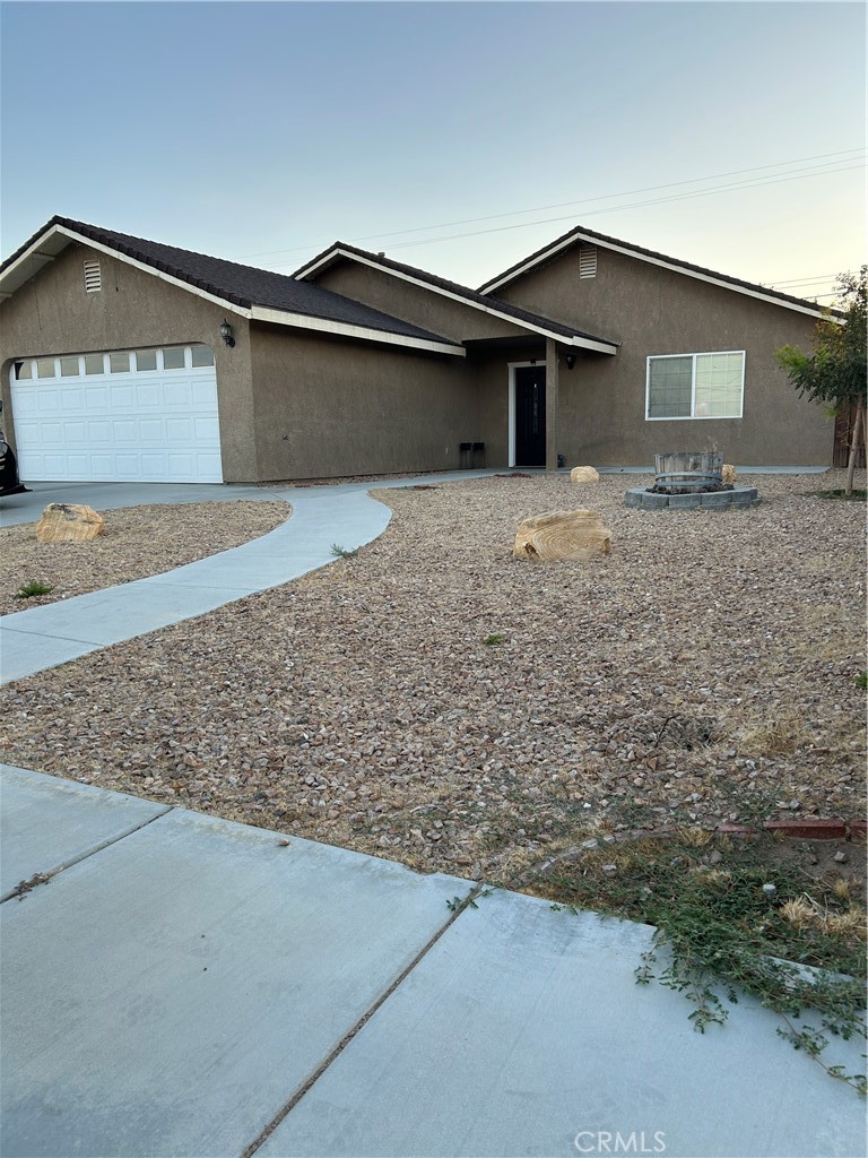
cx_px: 434
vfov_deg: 67.3
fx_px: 869
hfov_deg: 53.1
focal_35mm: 26
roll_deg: +1.0
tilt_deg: -10.2
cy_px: 579
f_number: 1.5
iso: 50
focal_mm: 5.7
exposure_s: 1/340
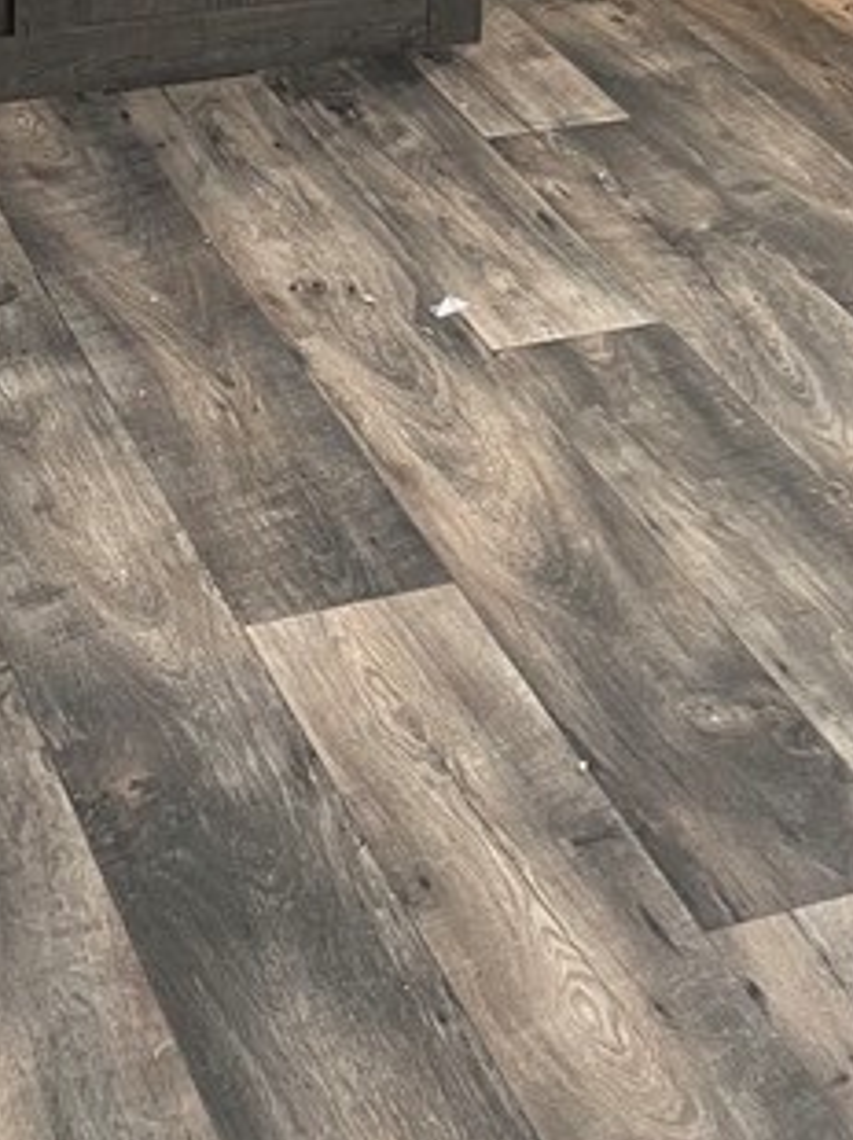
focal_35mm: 86
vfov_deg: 19.9
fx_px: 2829
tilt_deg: -10.9
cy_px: -533
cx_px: 368
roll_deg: -2.5
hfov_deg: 17.1
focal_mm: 4.2
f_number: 1.6
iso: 125
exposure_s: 1/60
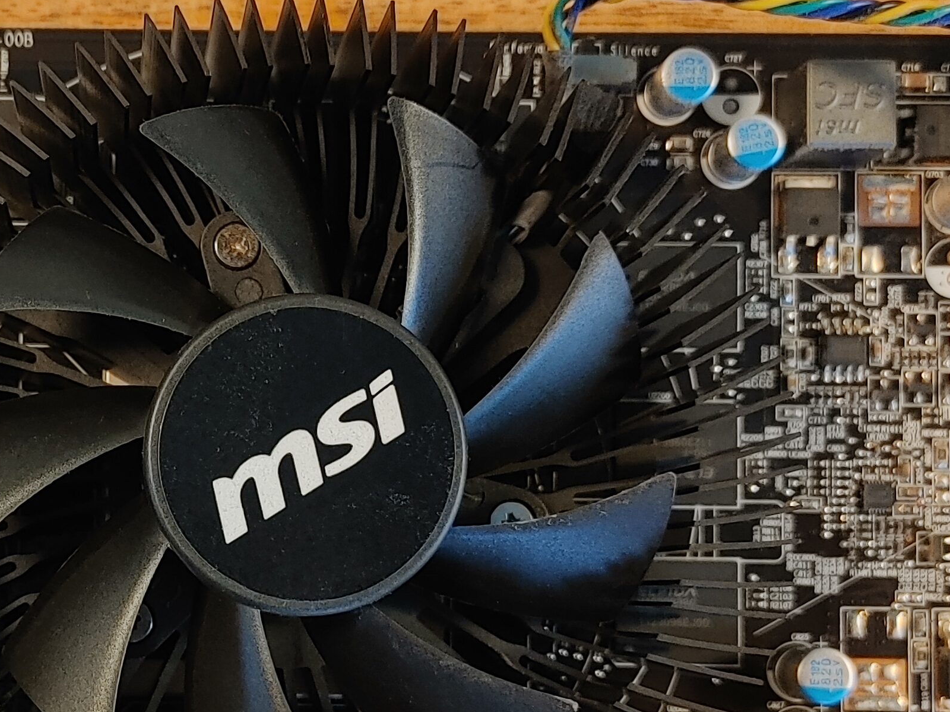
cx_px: 125
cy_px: 522
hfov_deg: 28.8
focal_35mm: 65
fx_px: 1784
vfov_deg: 22.4
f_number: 1.8
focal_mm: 4.81
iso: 200
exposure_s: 1/100
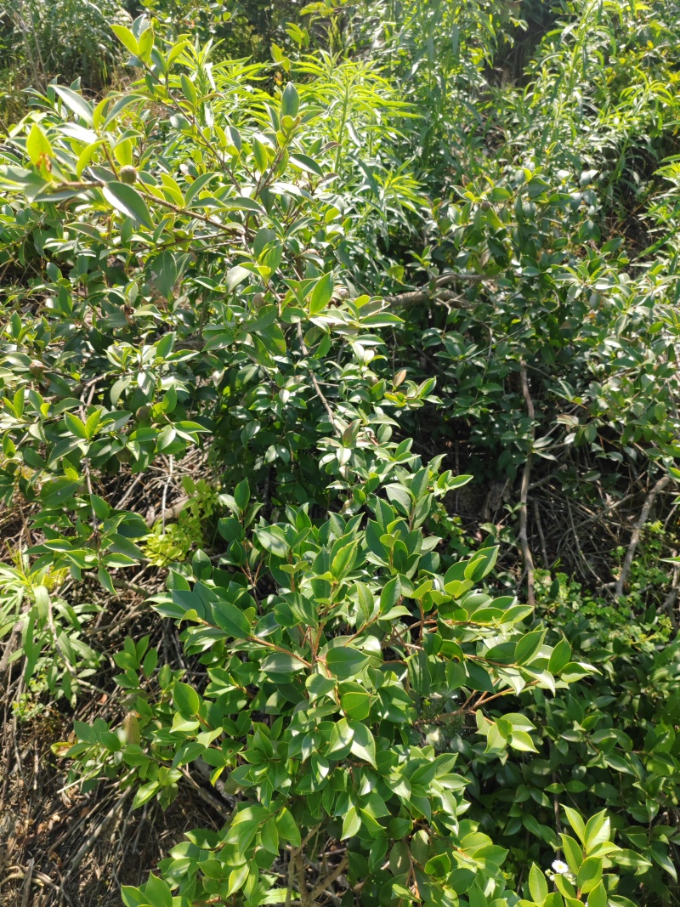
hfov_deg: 51.3
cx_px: 340
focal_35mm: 27
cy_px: 454
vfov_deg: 65.3
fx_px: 707
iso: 100
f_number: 1.8
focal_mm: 6.14
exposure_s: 1/240
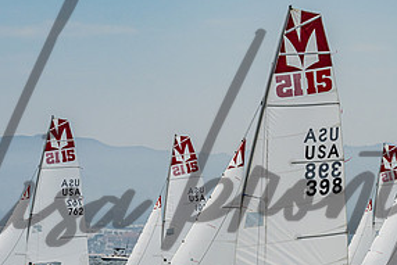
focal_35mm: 304
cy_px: 194
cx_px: 283
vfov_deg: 4.5
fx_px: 3354
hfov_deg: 6.8
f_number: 7.1
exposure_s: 1/4000
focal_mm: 130
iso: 500
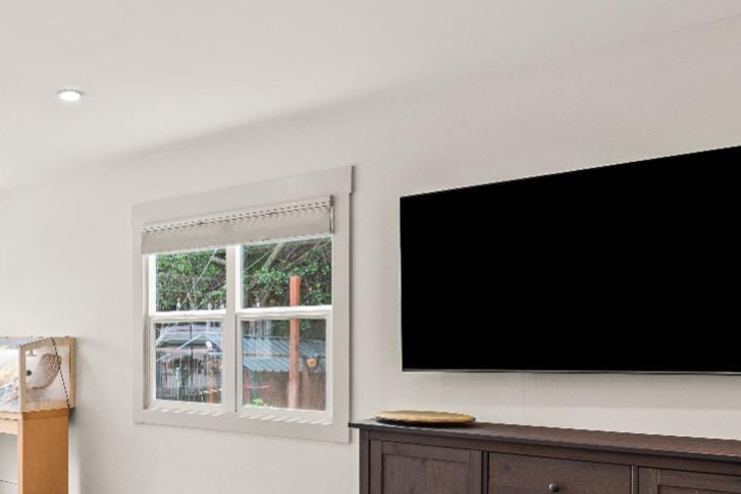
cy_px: 336
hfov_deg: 53.1
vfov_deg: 39.4
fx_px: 679
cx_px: 140
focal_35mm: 33
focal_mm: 16
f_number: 8
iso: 200
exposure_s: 1/3
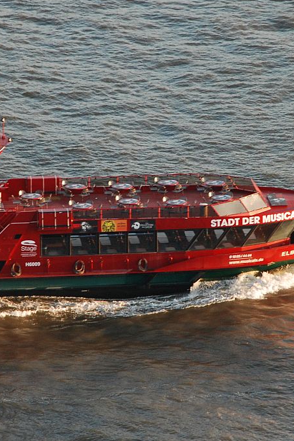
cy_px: 220
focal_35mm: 305
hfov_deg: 4.5
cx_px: 75
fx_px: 3733
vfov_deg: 6.8
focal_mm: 135
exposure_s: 1/160
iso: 400
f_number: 5.6
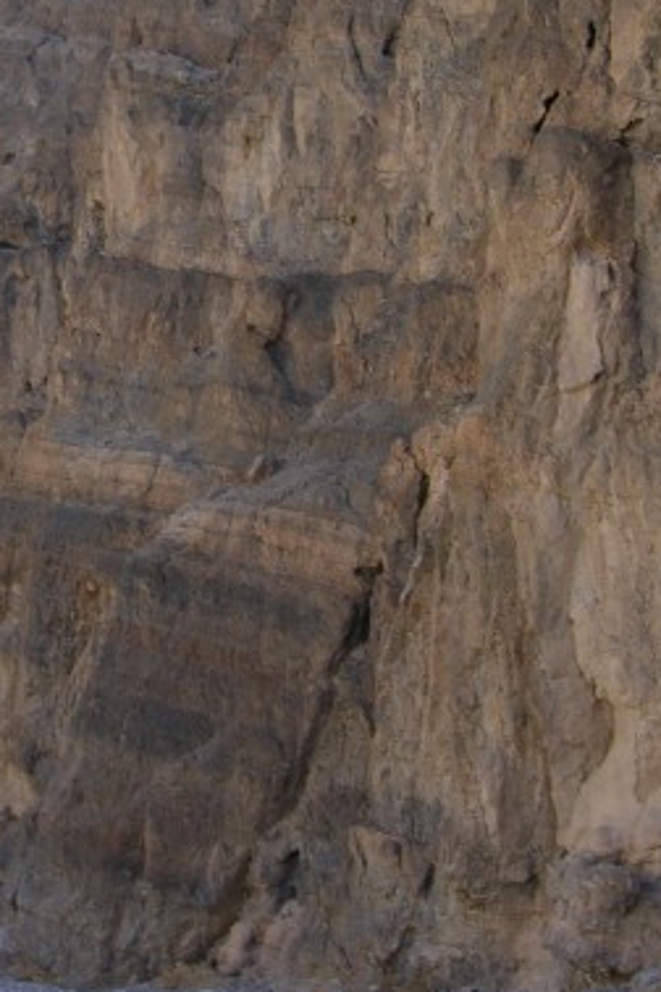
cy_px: 402
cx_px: 147
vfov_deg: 27.3
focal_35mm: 74
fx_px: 2038
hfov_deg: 18.3
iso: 50
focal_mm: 8.9
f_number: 4
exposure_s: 1/116
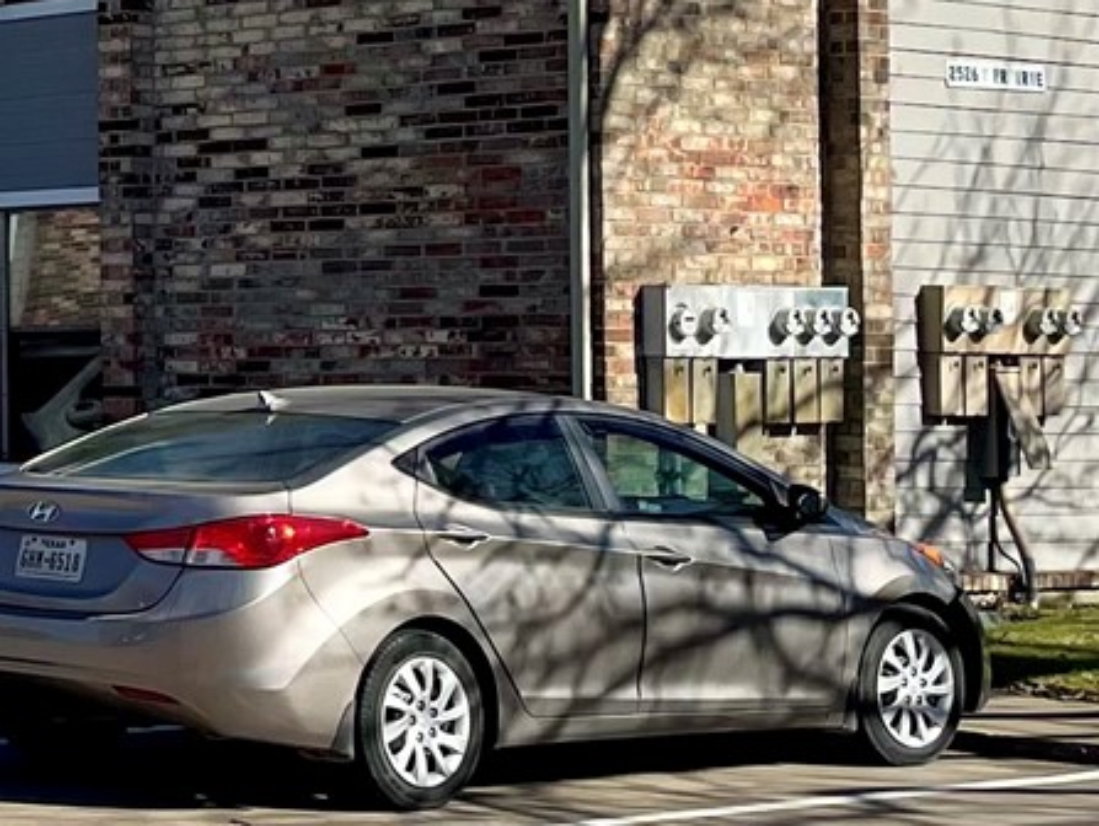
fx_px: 3781
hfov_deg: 14.2
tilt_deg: +2.2
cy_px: 236
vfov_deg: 12.4
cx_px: -1023
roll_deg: +0.6
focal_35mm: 119
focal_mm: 4.2
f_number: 1.6
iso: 32
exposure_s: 1/4292
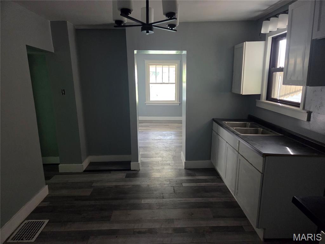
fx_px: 216
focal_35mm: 23
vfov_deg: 58.9
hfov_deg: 73.9
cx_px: 162
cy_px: 122
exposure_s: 1/120
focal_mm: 5.4
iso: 1250
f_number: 1.8
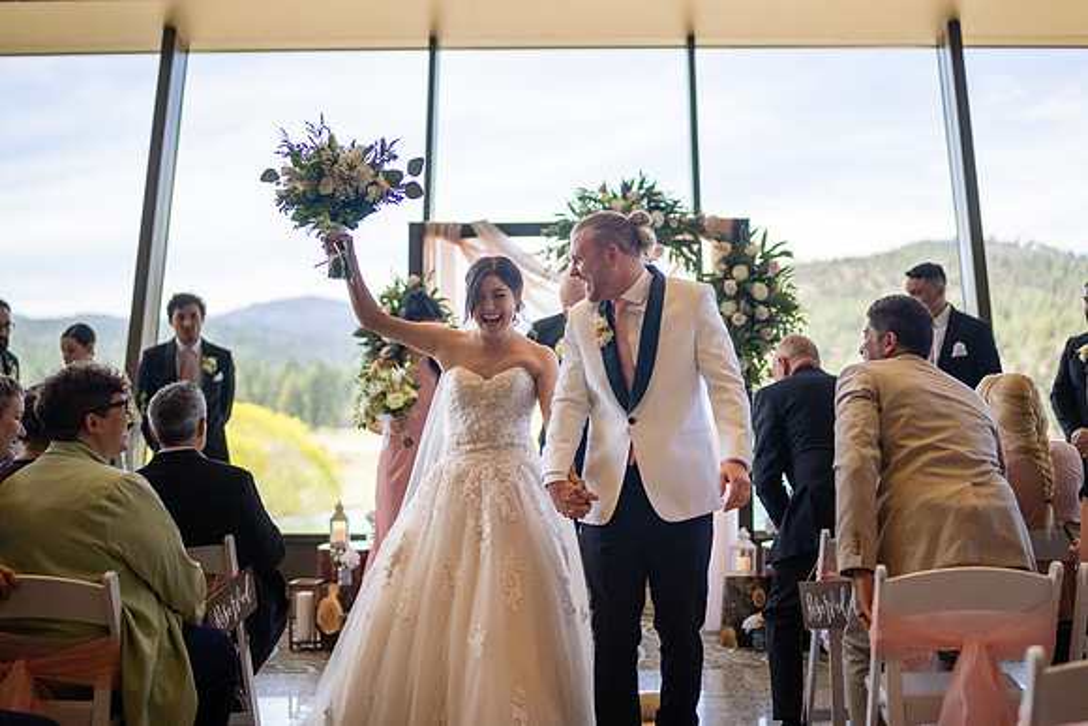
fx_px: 1362
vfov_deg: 29.7
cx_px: 624
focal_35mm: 45
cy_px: 259
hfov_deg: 43.4
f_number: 1.4
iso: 100
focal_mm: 35
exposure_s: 1/1000
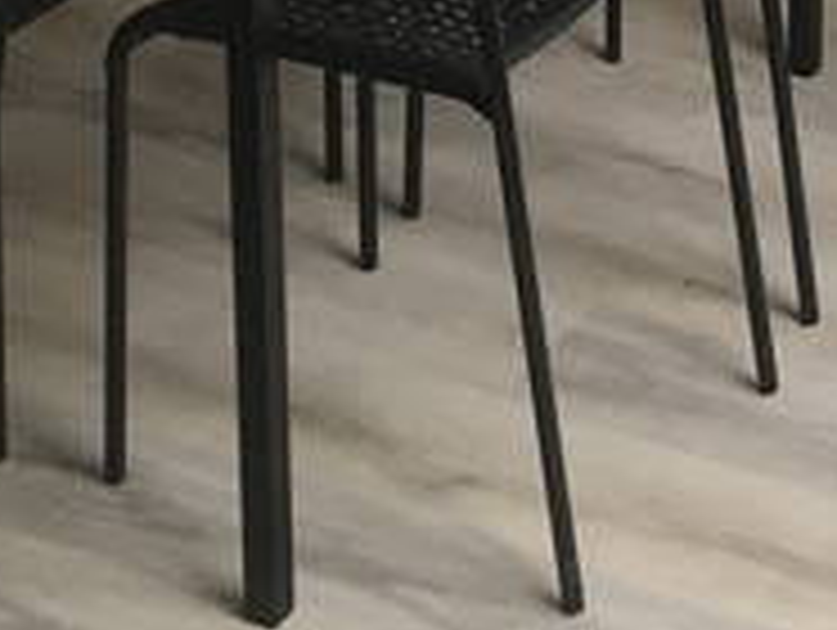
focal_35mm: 123
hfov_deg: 15.7
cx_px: 842
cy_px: -698
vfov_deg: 10.8
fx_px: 2978
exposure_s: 1/33
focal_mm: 4.15
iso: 32
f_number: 2.2
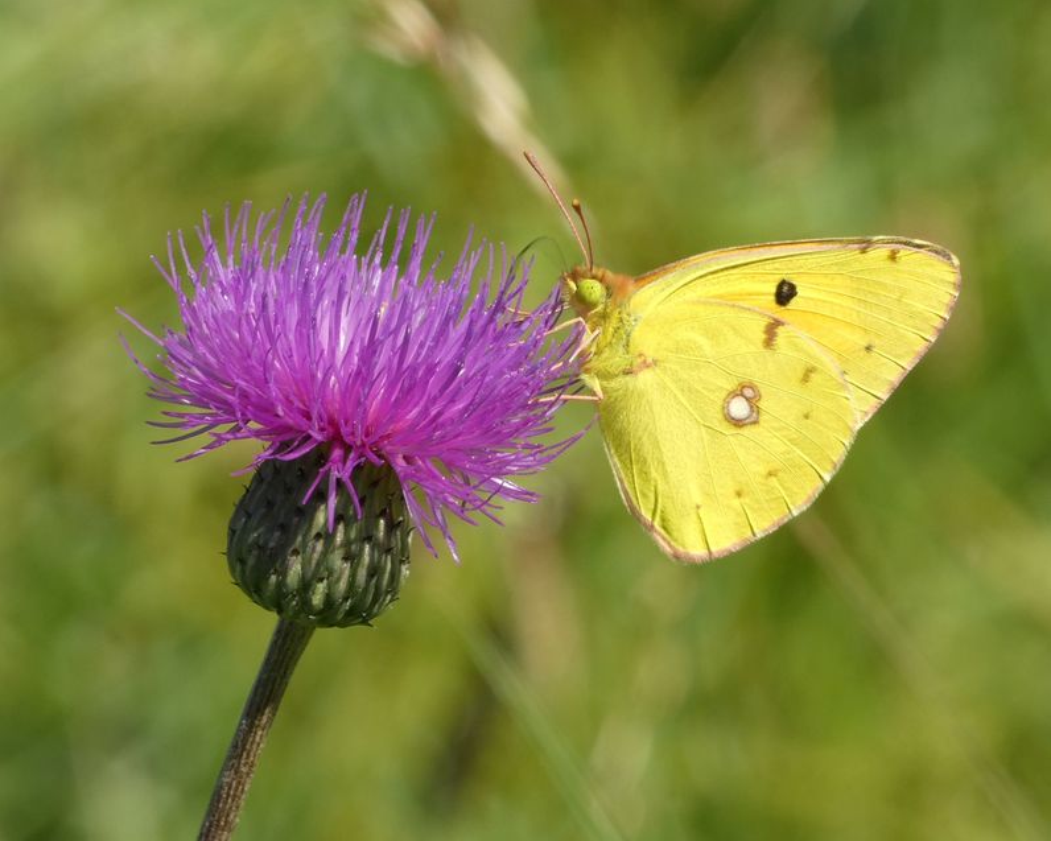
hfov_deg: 5.0
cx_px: 562
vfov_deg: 4.0
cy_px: 420
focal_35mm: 389
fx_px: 12102
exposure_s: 1/125
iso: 80
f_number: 5.6
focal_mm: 66.7
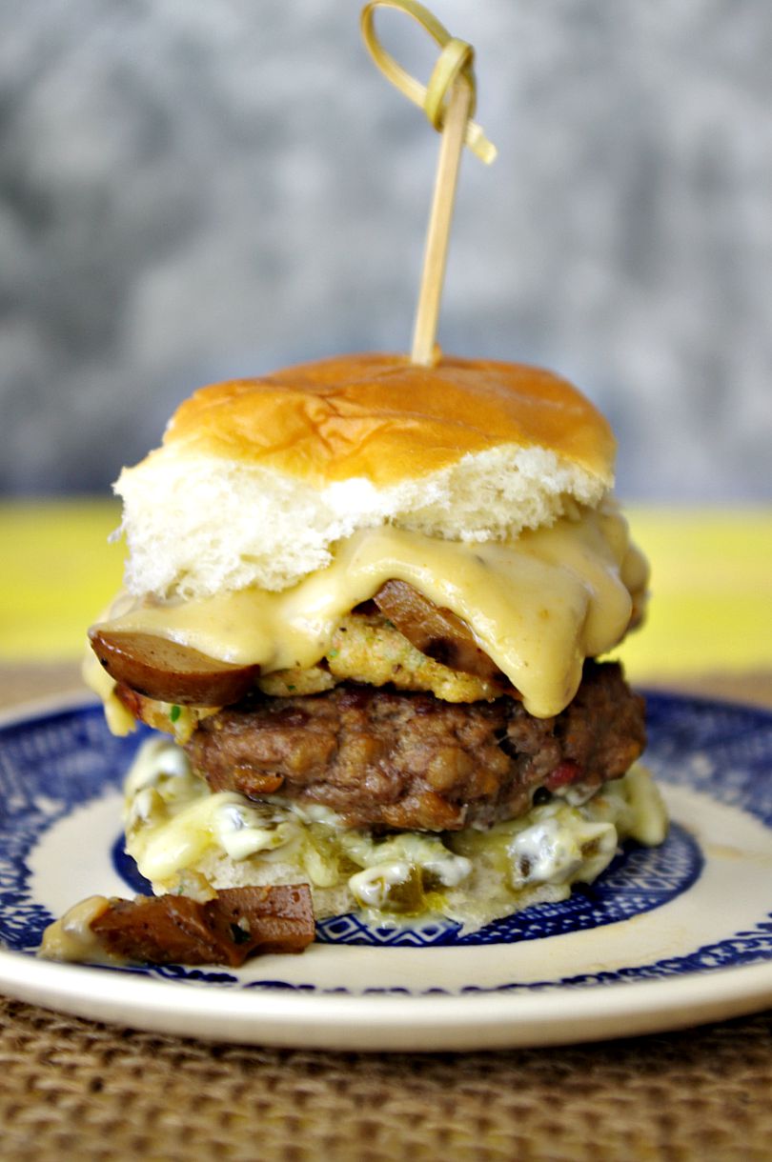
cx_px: 386
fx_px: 1935
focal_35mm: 60
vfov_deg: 33.4
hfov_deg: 22.6
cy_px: 581
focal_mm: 40
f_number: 4.5
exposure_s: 1/30
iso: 200
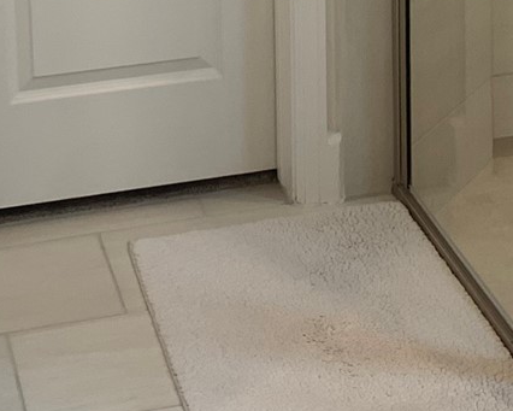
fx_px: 1853
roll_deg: +0.6
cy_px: -211
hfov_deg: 15.7
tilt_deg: -14.0
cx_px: 360
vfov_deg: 12.1
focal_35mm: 122
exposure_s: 1/60
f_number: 1.8
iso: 50
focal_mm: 4.25
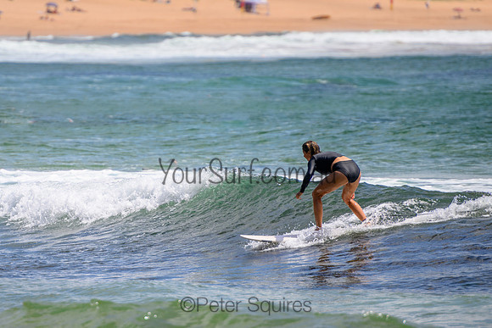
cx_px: 154
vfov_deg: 2.5
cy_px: 174
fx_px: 7516
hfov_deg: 3.7
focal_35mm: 550
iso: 250
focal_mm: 400
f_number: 5.6
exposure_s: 1/2000
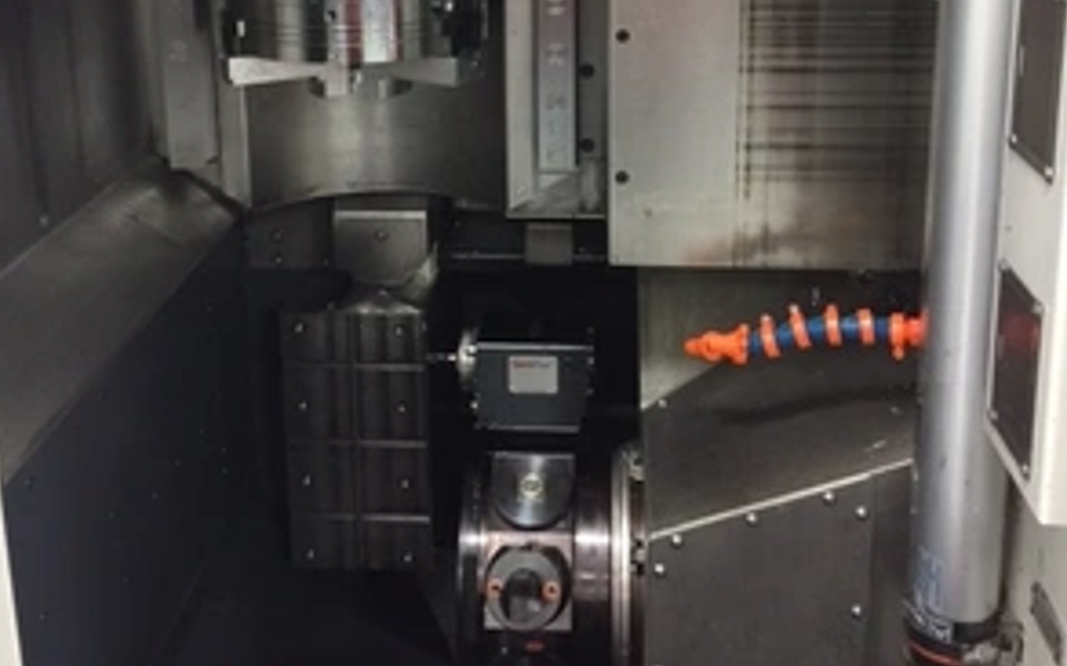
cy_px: 80
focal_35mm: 42
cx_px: 524
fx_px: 1221
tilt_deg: -12.0
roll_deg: +0.9
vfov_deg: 29.4
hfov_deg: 47.2
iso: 125
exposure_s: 1/15
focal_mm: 4.15
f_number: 2.2
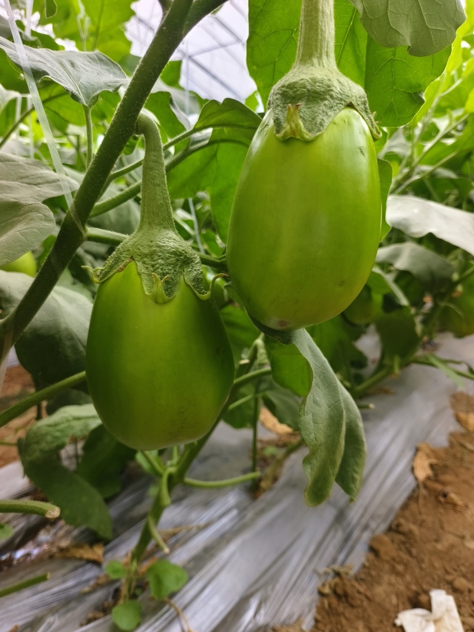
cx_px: 234
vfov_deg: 71.6
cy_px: 328
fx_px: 438
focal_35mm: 24
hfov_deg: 56.8
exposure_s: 1/128
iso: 71
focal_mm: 5.5
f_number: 1.75
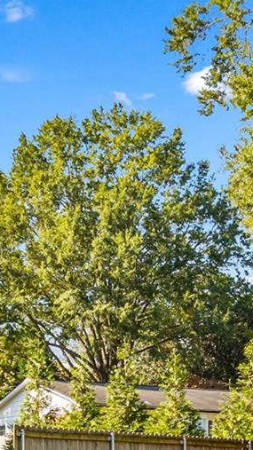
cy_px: 464
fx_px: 1110
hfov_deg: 13.0
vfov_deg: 22.0
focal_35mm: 93
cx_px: 139
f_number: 2.8
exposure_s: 1/250
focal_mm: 8.38
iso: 100
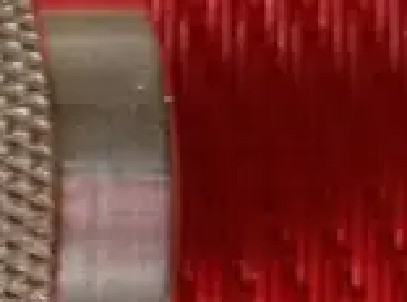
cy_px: 96
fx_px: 2637
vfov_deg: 6.6
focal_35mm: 225
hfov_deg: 8.0
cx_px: -665
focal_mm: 4.28
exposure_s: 1/15
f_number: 2.4
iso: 160
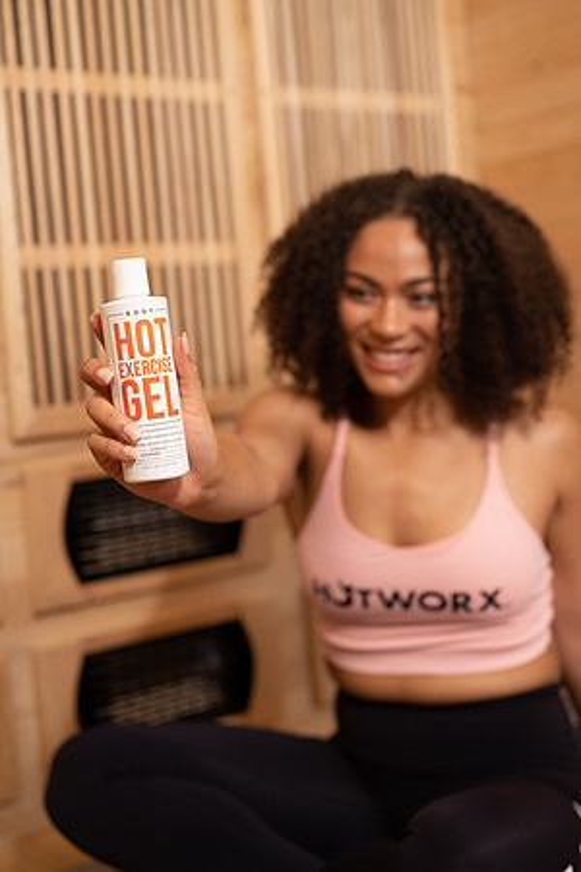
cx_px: 290
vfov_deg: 39.6
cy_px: 436
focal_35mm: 50
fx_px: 1210
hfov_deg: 27.0
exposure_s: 1/100
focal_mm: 50
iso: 320
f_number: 2.8
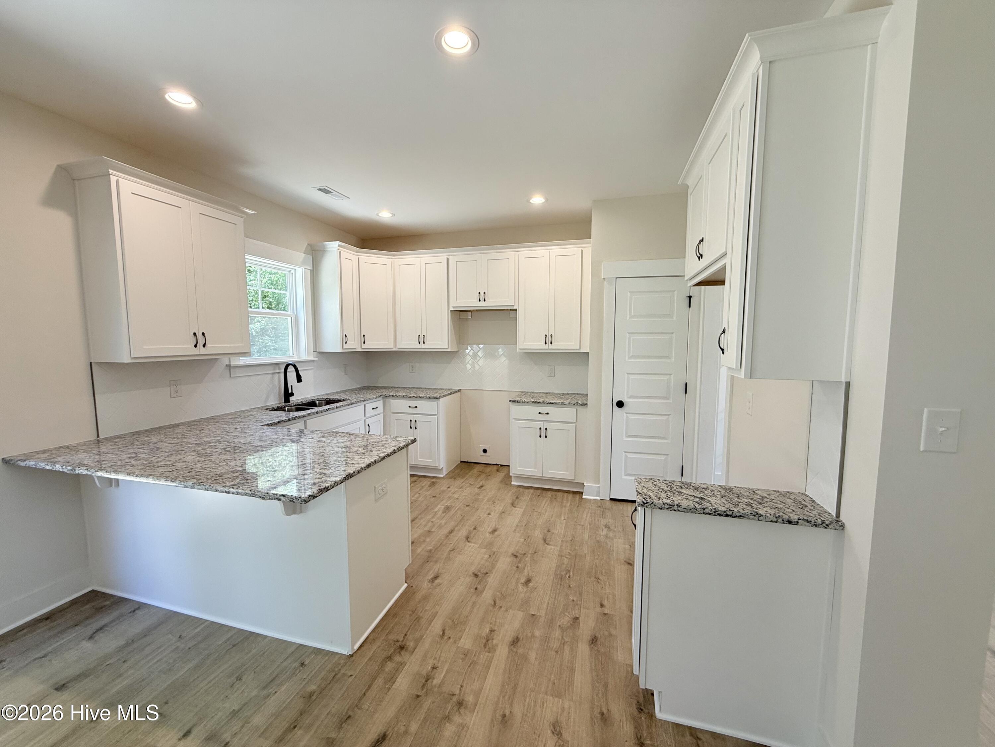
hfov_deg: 102.1
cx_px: 498
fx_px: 402
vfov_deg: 85.7
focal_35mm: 14
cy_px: 374
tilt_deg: -4.6
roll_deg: +0.1
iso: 80
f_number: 2.2
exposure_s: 1/120
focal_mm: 2.22
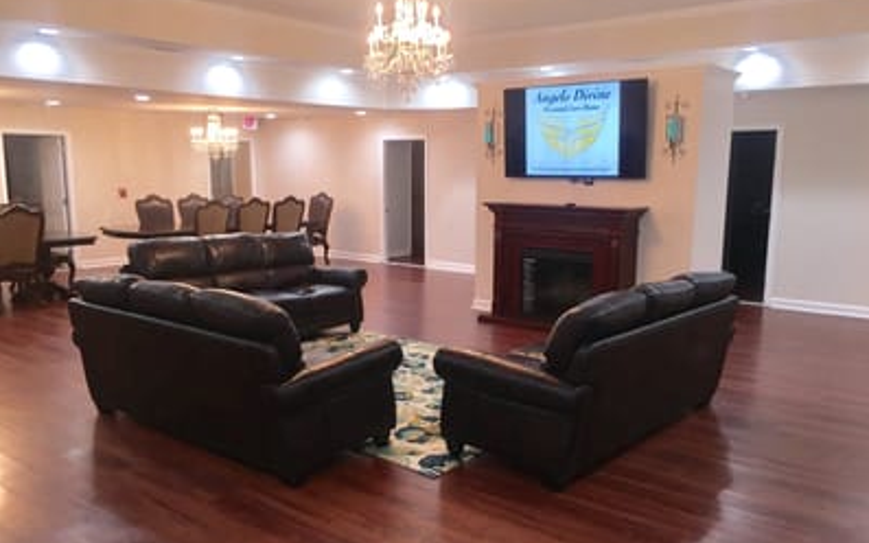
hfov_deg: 61.2
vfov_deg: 40.5
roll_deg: +1.0
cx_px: 436
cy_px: 296
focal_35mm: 31
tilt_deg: -9.8
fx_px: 734
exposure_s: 1/30
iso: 50
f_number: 2.2
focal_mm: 4.15
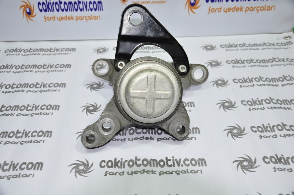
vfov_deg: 29.8
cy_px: 98
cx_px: 147
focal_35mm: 45
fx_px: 367
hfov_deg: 43.6
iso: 200
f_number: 5
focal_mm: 30
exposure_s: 1/40
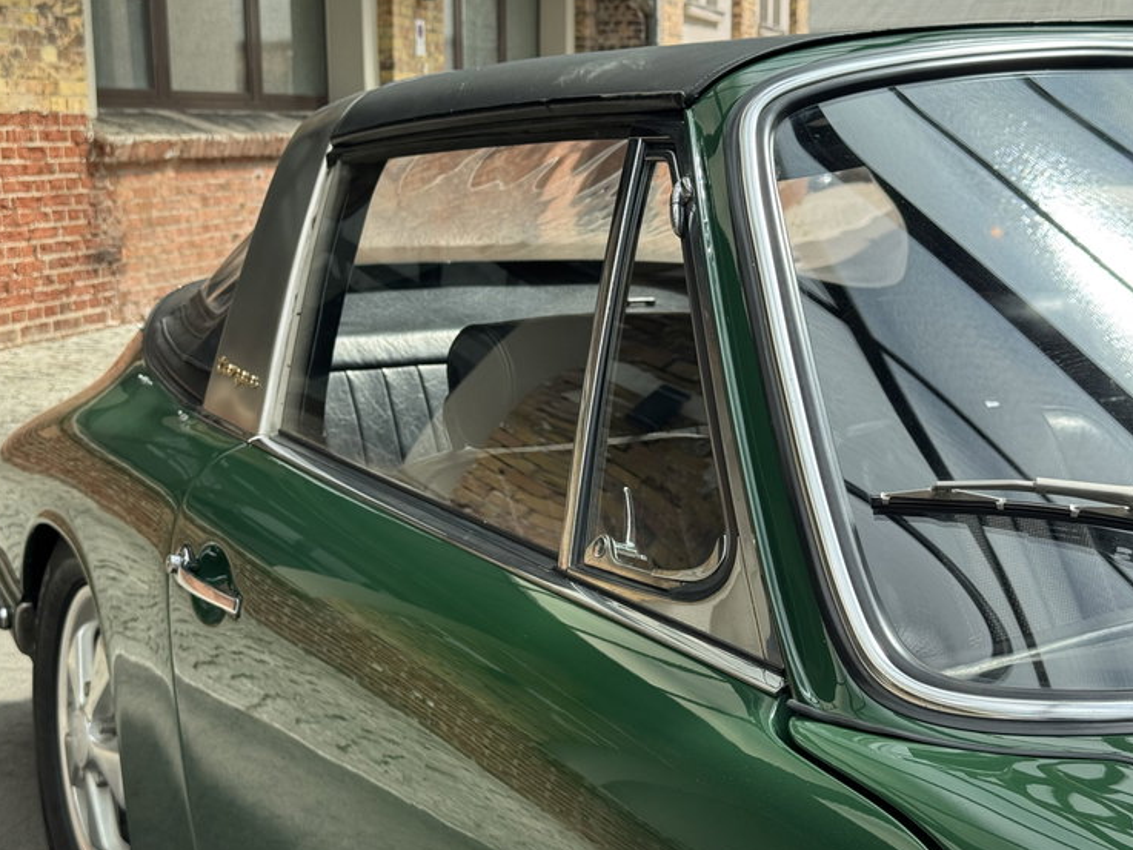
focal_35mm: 50
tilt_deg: -10.0
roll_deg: +0.7
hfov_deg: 38.2
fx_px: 1637
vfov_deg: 29.1
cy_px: 427
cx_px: 549
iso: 64
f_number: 1.78
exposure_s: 1/1172
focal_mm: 6.76
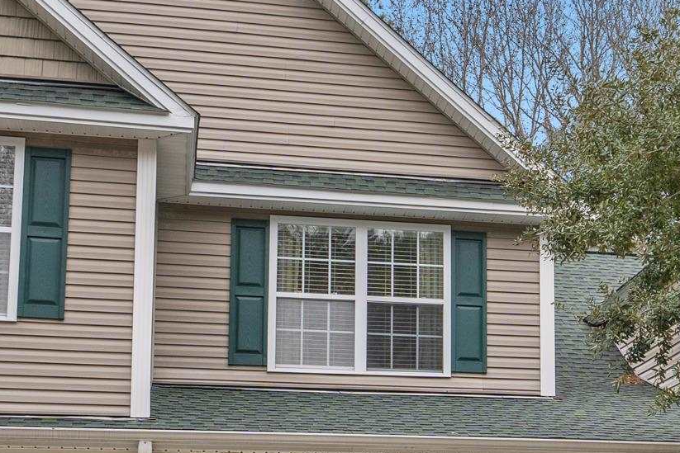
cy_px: 419
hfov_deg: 25.1
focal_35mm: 79
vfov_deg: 17.0
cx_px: 568
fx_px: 1492
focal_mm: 26
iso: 500
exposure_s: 1/60
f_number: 8
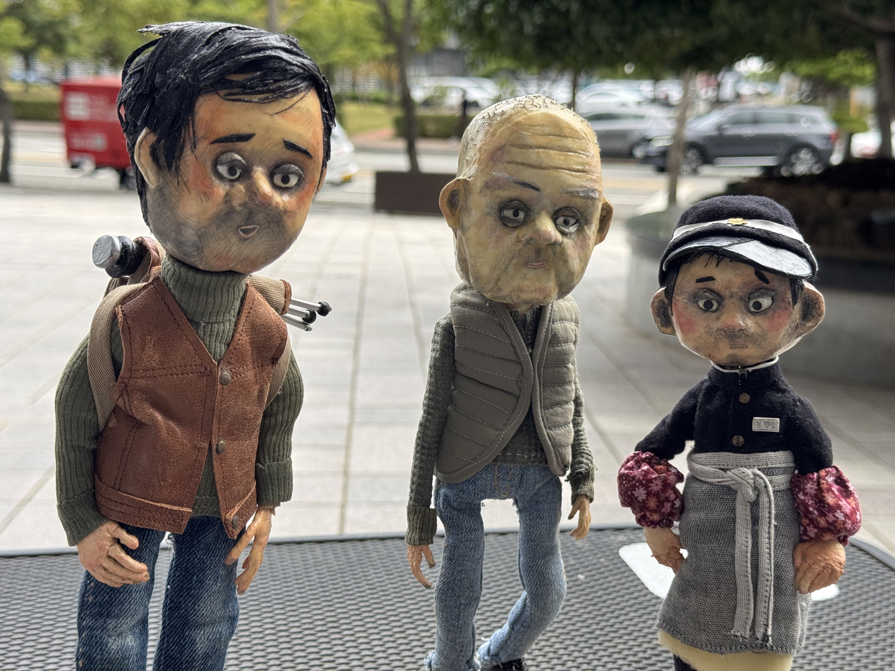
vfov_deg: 30.3
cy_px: 336
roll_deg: -1.3
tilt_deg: -11.1
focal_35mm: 48
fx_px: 1241
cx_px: 448
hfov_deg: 39.7
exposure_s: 1/774
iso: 64
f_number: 1.78
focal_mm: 6.76
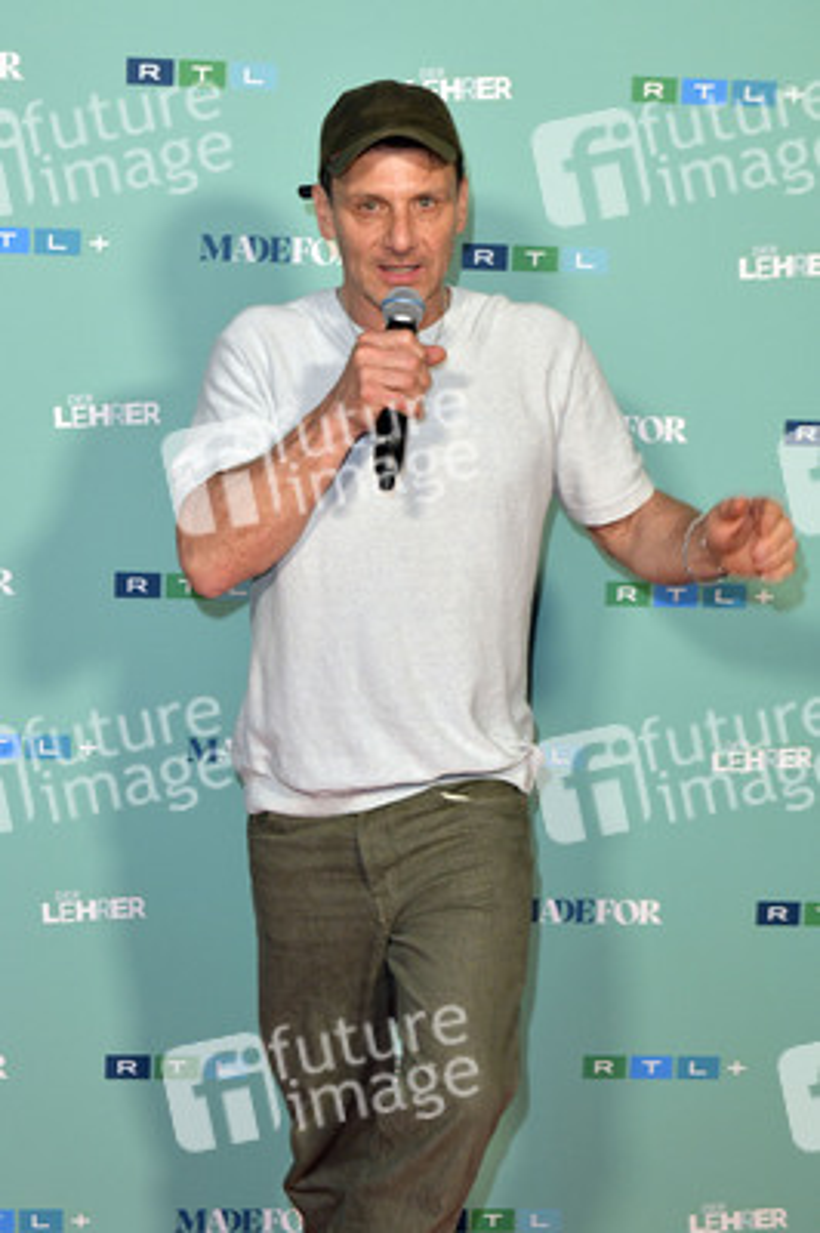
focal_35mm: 58
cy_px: 616
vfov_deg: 34.5
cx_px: 410
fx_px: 1985
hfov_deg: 23.3
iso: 1600
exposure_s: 1/250
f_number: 6.3
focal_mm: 58
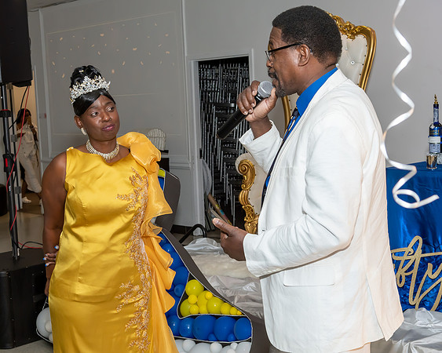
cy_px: 196
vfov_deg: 26.0
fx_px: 764
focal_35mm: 58
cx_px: 213
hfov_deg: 32.3
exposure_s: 1/250
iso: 500
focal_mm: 30
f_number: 6.3
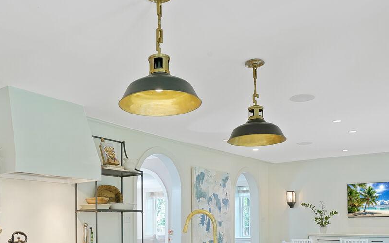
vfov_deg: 34.2
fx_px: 371
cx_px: 153
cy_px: 220
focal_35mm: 35
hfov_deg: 54.9
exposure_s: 1/4
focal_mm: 16
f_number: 8
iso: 800
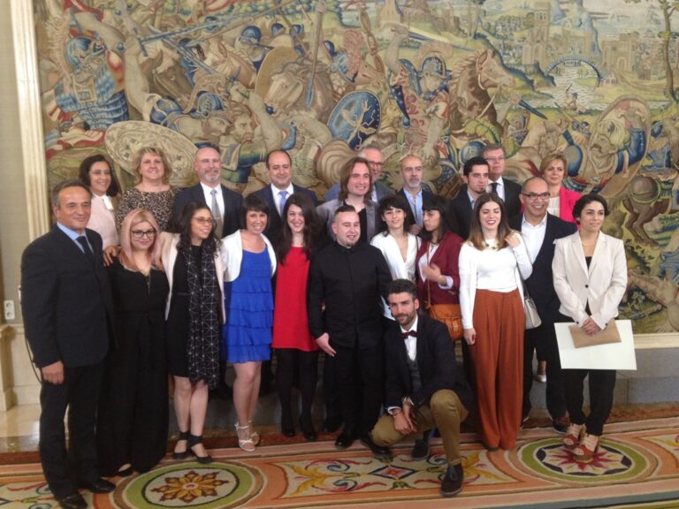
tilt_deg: -7.3
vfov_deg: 42.9
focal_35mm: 33
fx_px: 647
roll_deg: +1.3
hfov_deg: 55.4
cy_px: 254
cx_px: 340
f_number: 2.4
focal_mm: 4.12
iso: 160
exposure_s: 1/20
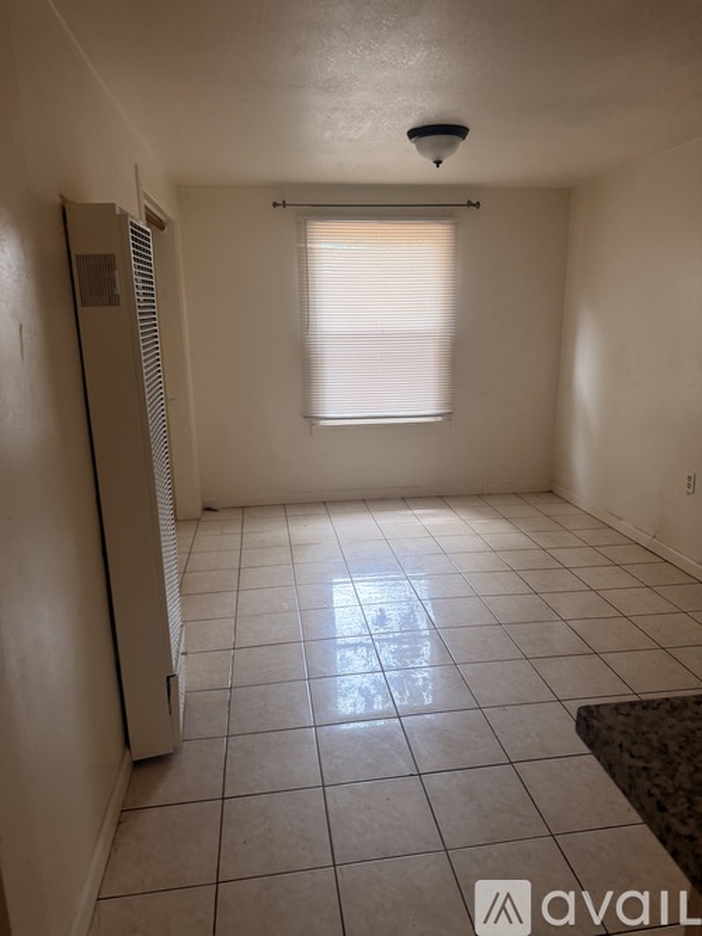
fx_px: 649
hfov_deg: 56.8
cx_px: 351
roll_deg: +3.9
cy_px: 468
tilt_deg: -12.0
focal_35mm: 24
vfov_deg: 71.6
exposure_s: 1/60
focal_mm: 6.76
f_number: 1.78
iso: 200
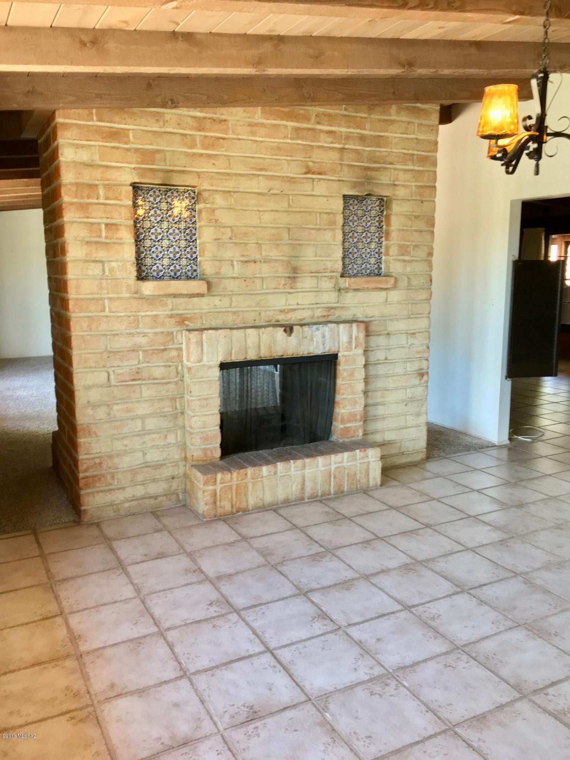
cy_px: 380
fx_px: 637
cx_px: 285
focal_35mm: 29
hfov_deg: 48.2
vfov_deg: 61.7
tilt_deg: -9.9
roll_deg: -0.6
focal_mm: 4.15
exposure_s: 1/30
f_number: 2.2
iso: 64
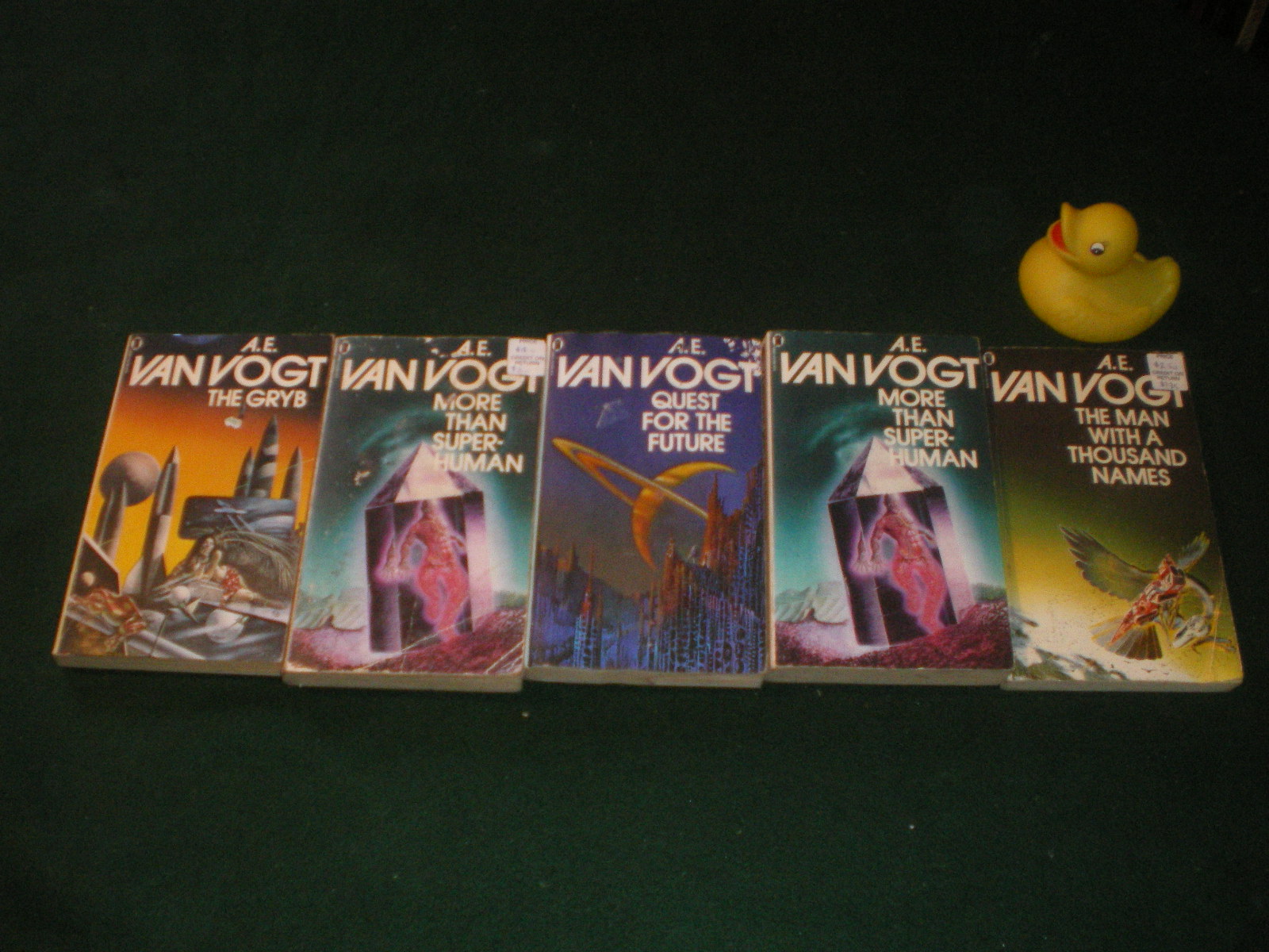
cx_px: 634
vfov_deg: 37.7
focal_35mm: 38
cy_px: 476
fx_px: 1393
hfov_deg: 49.0
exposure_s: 1/50
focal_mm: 6.3
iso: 400
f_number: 3.1
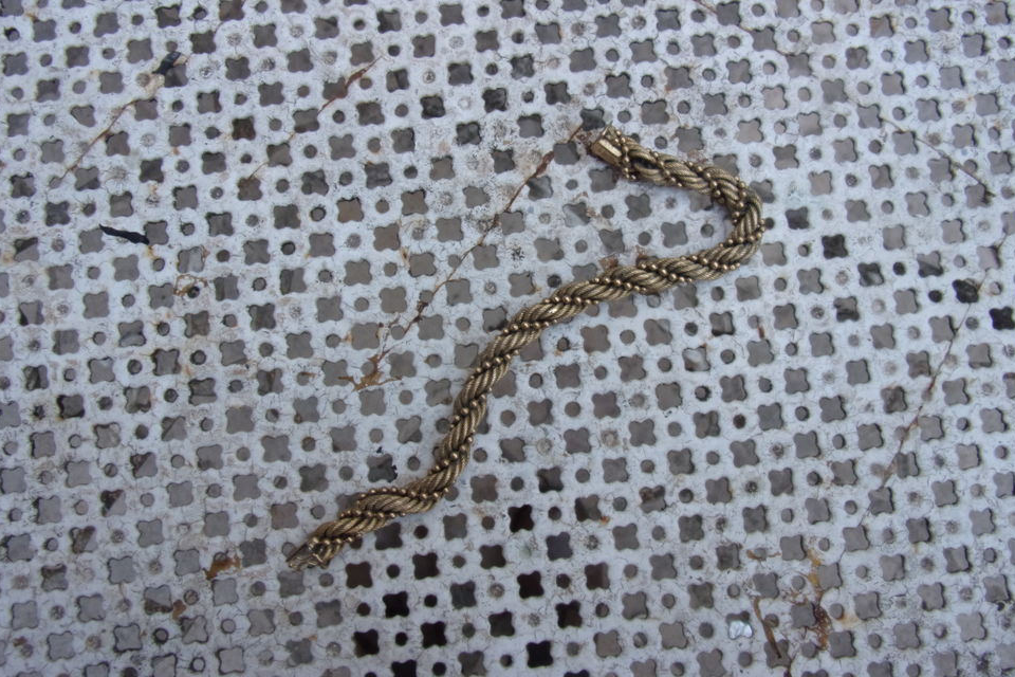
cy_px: 287
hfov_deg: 69.4
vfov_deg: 49.4
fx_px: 733
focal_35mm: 26
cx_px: 508
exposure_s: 1/50
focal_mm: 4.3
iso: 80
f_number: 3.3
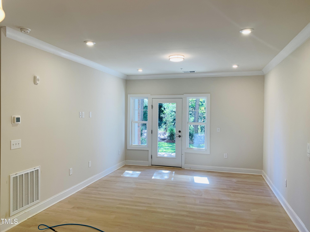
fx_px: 233
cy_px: 116
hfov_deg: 67.3
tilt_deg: -0.6
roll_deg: -0.6
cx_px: 155
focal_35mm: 26
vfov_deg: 53.1
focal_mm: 4.25
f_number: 1.8
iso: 64
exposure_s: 1/120
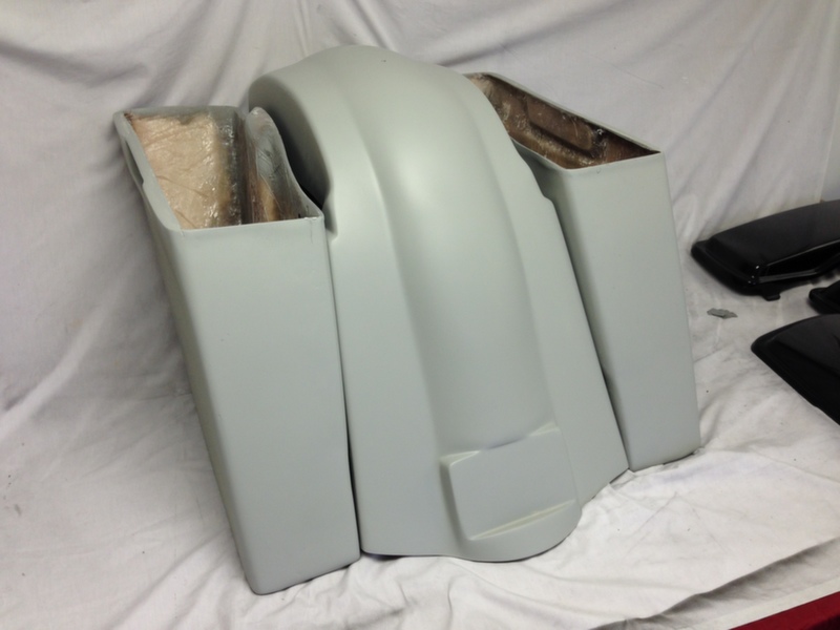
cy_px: 315
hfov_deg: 55.4
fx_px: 801
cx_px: 420
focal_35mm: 33
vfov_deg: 42.9
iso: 64
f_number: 2.4
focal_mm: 4.12
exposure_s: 1/30
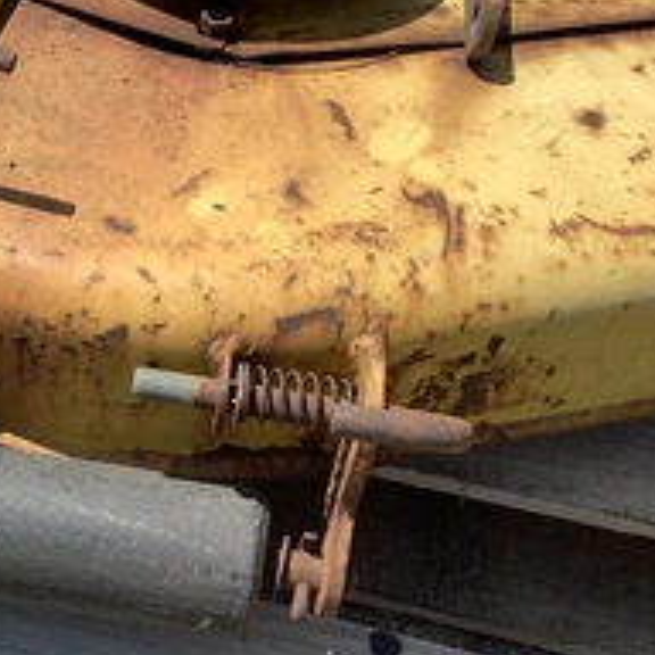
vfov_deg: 30.0
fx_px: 1220
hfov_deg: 29.2
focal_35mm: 57
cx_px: 109
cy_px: 385
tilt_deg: -54.1
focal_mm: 3.3
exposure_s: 1/1733
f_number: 2.4
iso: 25
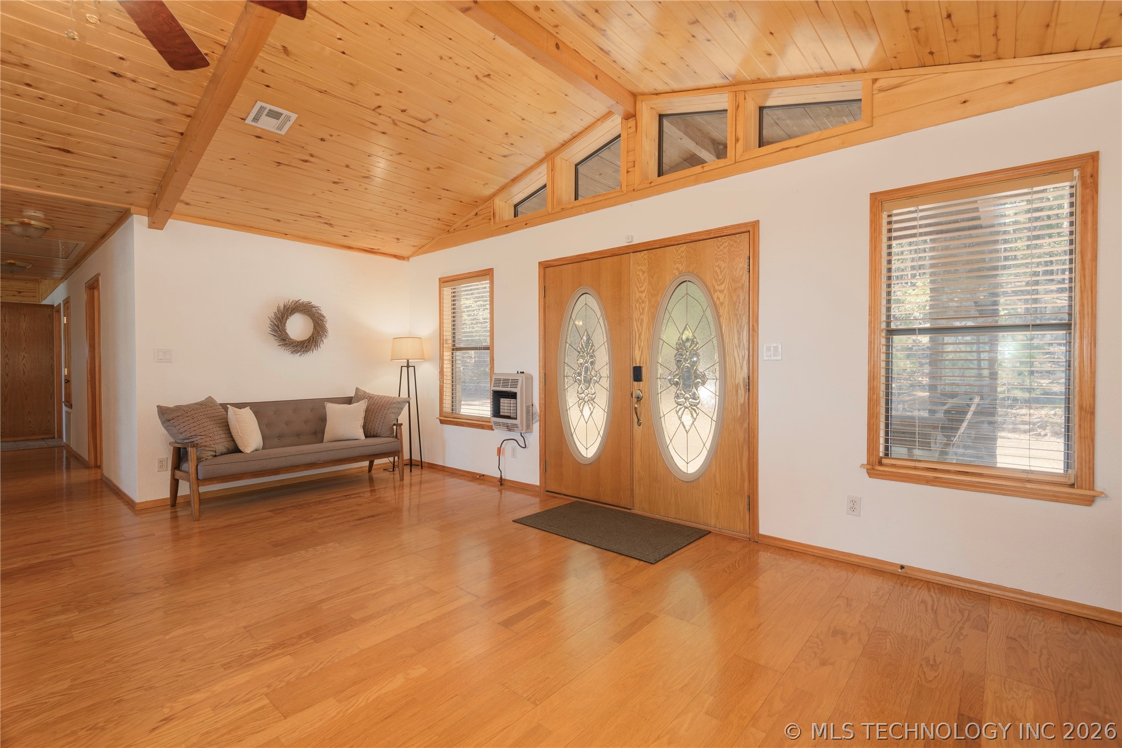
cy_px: 374
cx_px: 561
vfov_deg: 73.8
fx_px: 499
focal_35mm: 16
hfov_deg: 96.7
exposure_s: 1/2.5
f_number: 7.1
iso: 100
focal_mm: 16
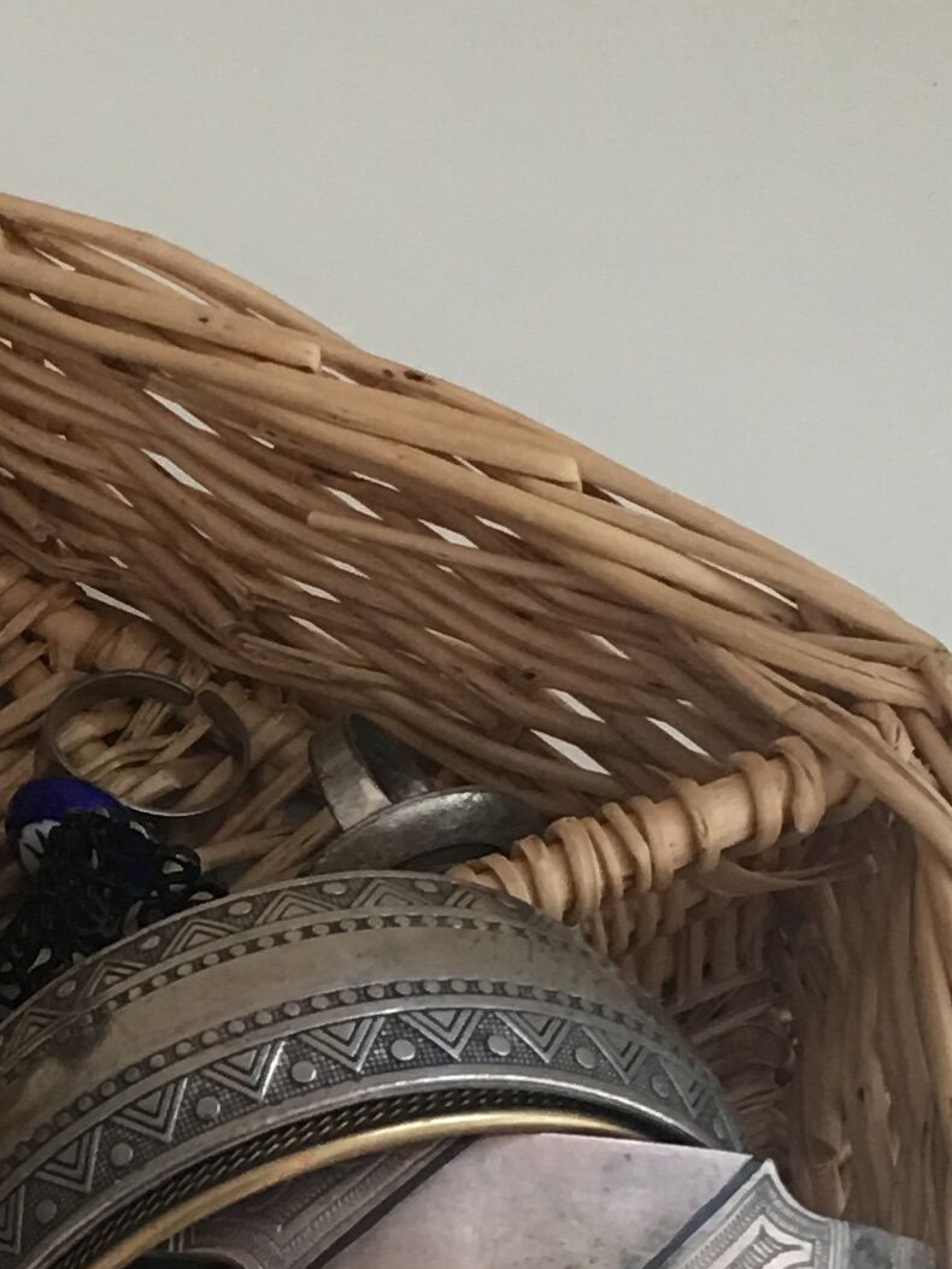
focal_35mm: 111
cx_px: -395
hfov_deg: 12.8
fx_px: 4069
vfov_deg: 17.4
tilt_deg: -64.7
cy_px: 1179
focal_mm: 4.15
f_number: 2.2
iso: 64
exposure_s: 1/33
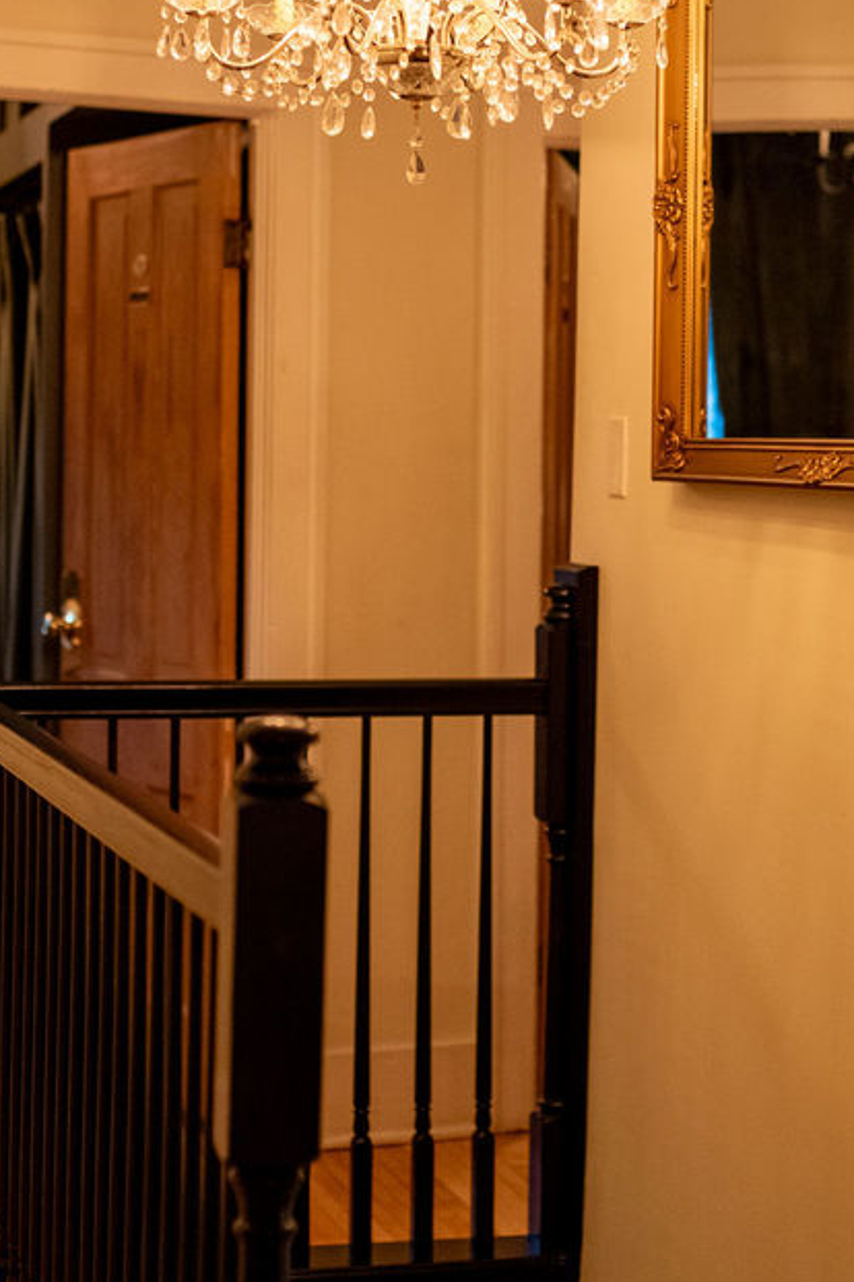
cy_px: 491
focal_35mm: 87
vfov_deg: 23.3
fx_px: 3096
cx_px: 451
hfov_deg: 15.7
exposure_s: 1/500
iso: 2500
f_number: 2.2
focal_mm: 50
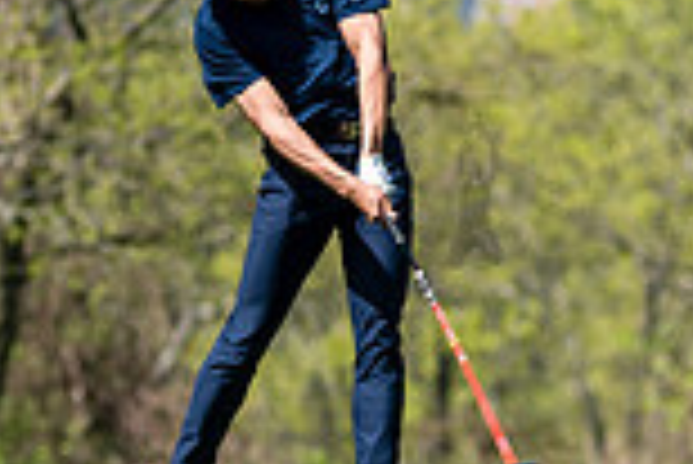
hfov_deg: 3.5
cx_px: 472
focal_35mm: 584
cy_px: 187
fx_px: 11252
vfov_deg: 2.4
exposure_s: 1/1000
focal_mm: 155
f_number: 3.5
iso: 100
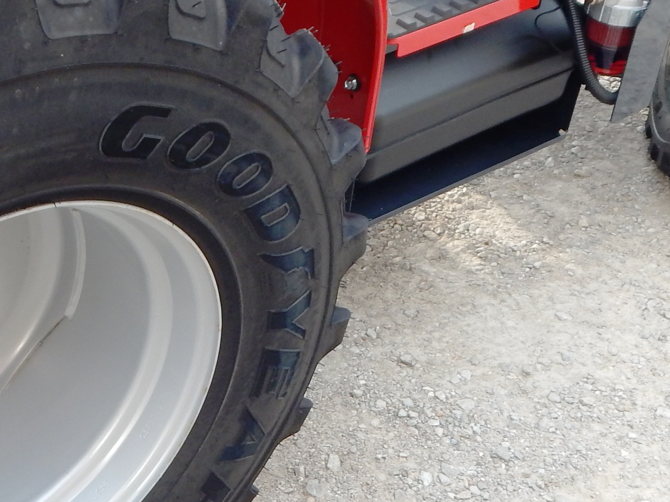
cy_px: 225
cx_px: 155
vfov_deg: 24.4
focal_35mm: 60
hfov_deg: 31.5
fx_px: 1161
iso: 125
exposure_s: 1/160
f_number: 3
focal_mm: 4
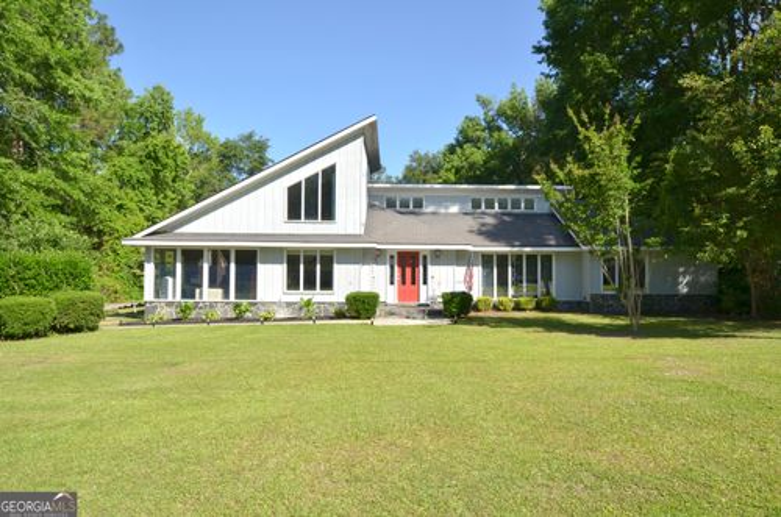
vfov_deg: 52.9
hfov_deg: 73.9
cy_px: 258
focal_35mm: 24
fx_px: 520
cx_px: 390
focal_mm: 16
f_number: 9
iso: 200
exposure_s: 1/250
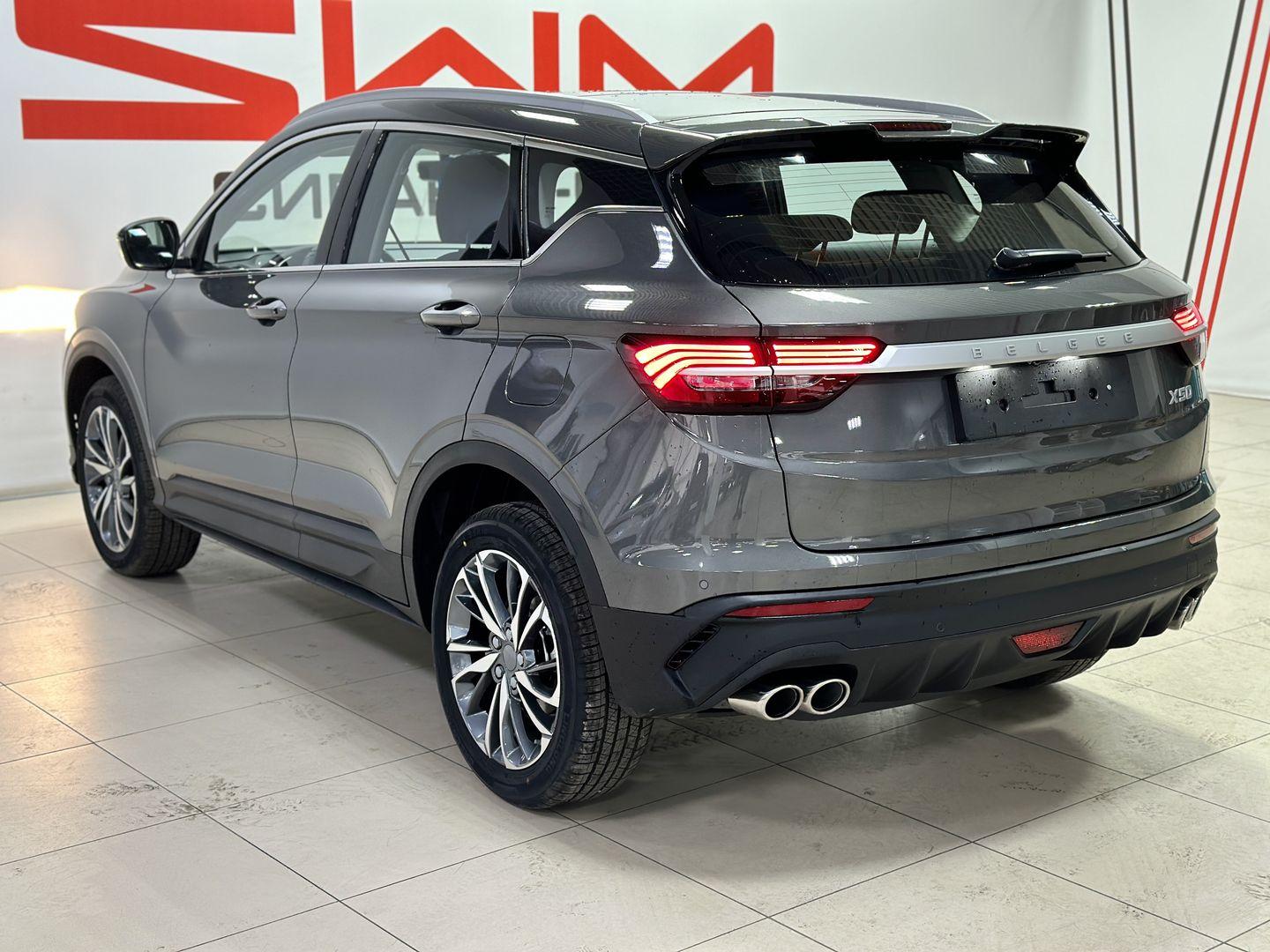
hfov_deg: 39.7
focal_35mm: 48
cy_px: 476
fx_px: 1761
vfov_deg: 30.3
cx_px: 635
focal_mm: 6.86
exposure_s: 1/50
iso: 160
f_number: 1.78
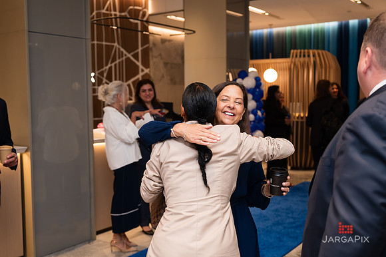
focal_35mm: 40
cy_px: 128
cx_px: 193
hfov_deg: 48.4
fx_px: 430
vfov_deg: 33.3
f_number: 3.2
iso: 400
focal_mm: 38
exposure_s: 1/200
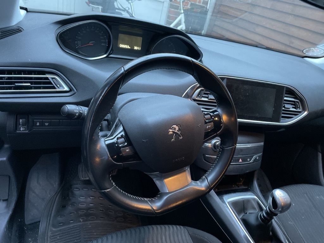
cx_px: 162
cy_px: 122
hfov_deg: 67.3
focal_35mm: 26
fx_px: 243
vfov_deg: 53.1
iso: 500
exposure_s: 1/40
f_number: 1.6
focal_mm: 4.2
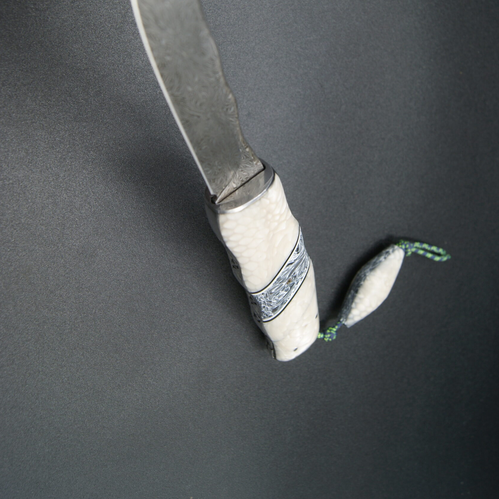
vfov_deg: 41.7
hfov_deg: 42.8
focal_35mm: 39
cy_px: 129
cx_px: 253
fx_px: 636
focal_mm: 20
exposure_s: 1/30
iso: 100
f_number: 5
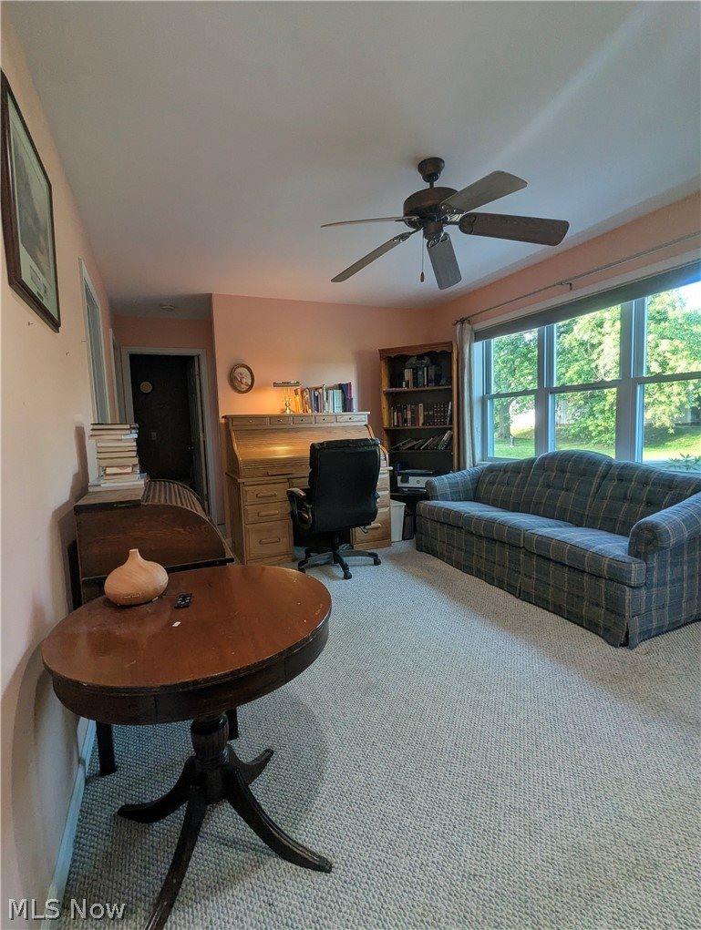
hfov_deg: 78.3
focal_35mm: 16
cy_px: 465
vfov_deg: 94.4
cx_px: 350
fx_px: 431
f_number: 2.2
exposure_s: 1/60
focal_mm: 2.35
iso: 136
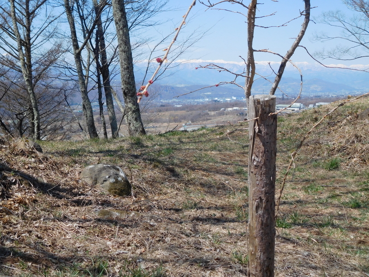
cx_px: 184
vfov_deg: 29.1
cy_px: 138
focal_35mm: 50
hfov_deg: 38.2
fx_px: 533
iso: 125
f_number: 4.1
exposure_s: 1/800
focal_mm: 8.9
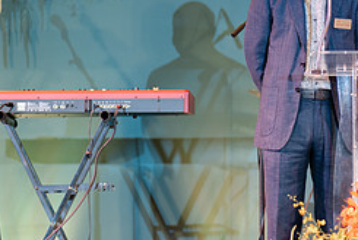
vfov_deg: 6.8
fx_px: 2001
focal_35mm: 201
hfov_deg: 10.2
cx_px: 317
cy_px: 23
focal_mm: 85
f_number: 1.2
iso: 200
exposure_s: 1/125
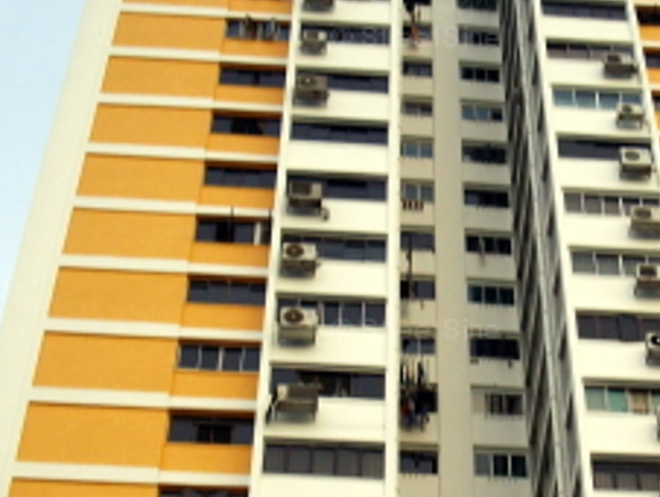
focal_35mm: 90
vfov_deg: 16.4
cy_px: 333
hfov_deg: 21.4
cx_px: 549
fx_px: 1718
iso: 80
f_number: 5.6
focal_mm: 6.2
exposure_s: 1/80
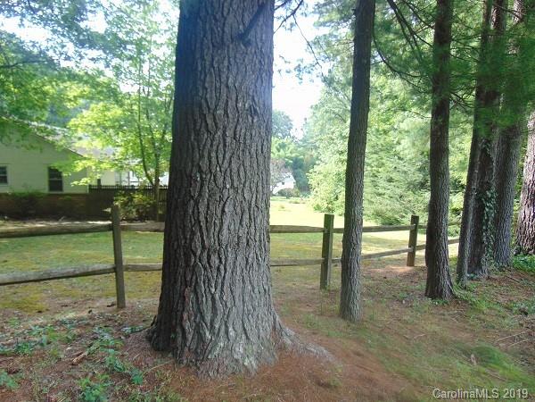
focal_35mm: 25
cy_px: 201
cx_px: 268
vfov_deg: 54.9
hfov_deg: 69.4
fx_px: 386
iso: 80
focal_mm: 4.5
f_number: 3
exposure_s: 1/100
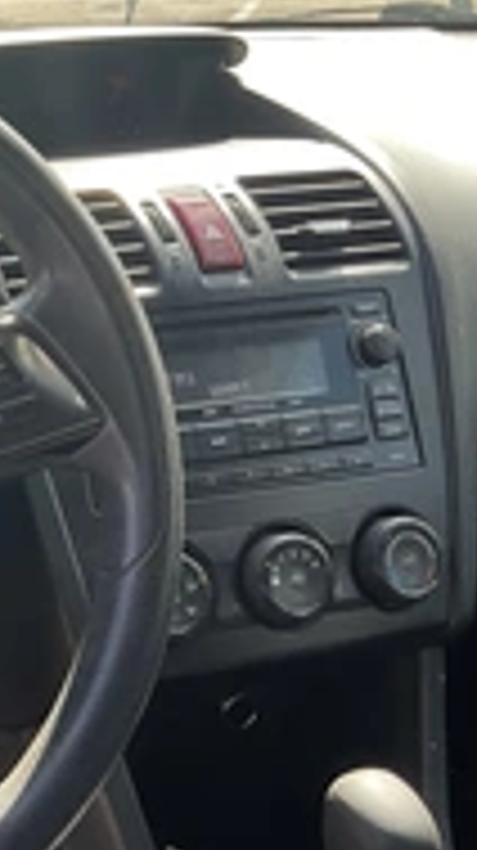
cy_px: 450
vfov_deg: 31.5
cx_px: -306
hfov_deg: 16.0
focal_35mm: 67
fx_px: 1510
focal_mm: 3
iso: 20
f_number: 1.8
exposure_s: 1/158
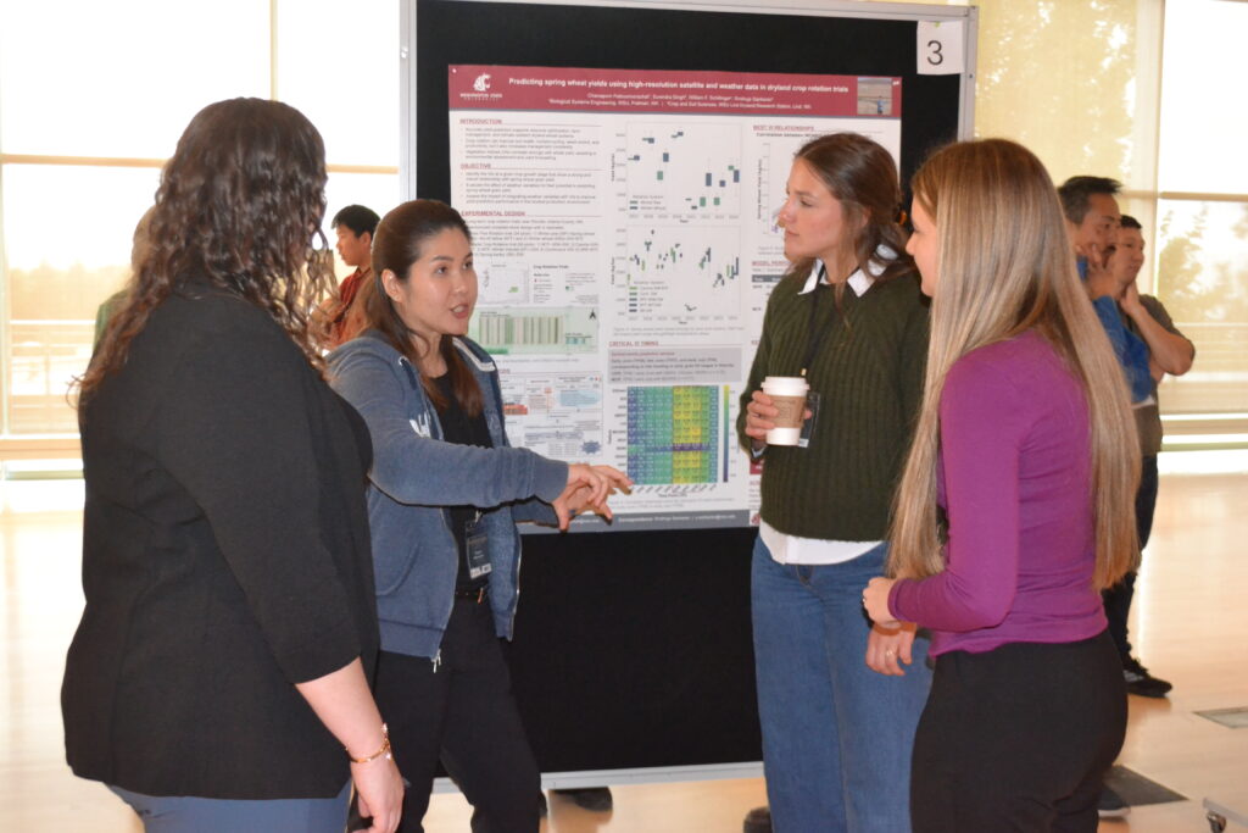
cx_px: 624
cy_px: 416
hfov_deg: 46.4
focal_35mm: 42
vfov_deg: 31.9
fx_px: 1456
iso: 3200
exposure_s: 1/60
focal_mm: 28
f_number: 4.5
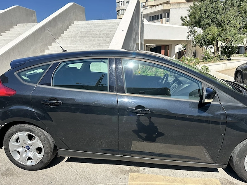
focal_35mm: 24
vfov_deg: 56.8
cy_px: 92
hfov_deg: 71.6
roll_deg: +1.0
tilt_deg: -13.1
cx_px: 124
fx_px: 171
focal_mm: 6.86
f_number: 1.78
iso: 80
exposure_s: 1/3356
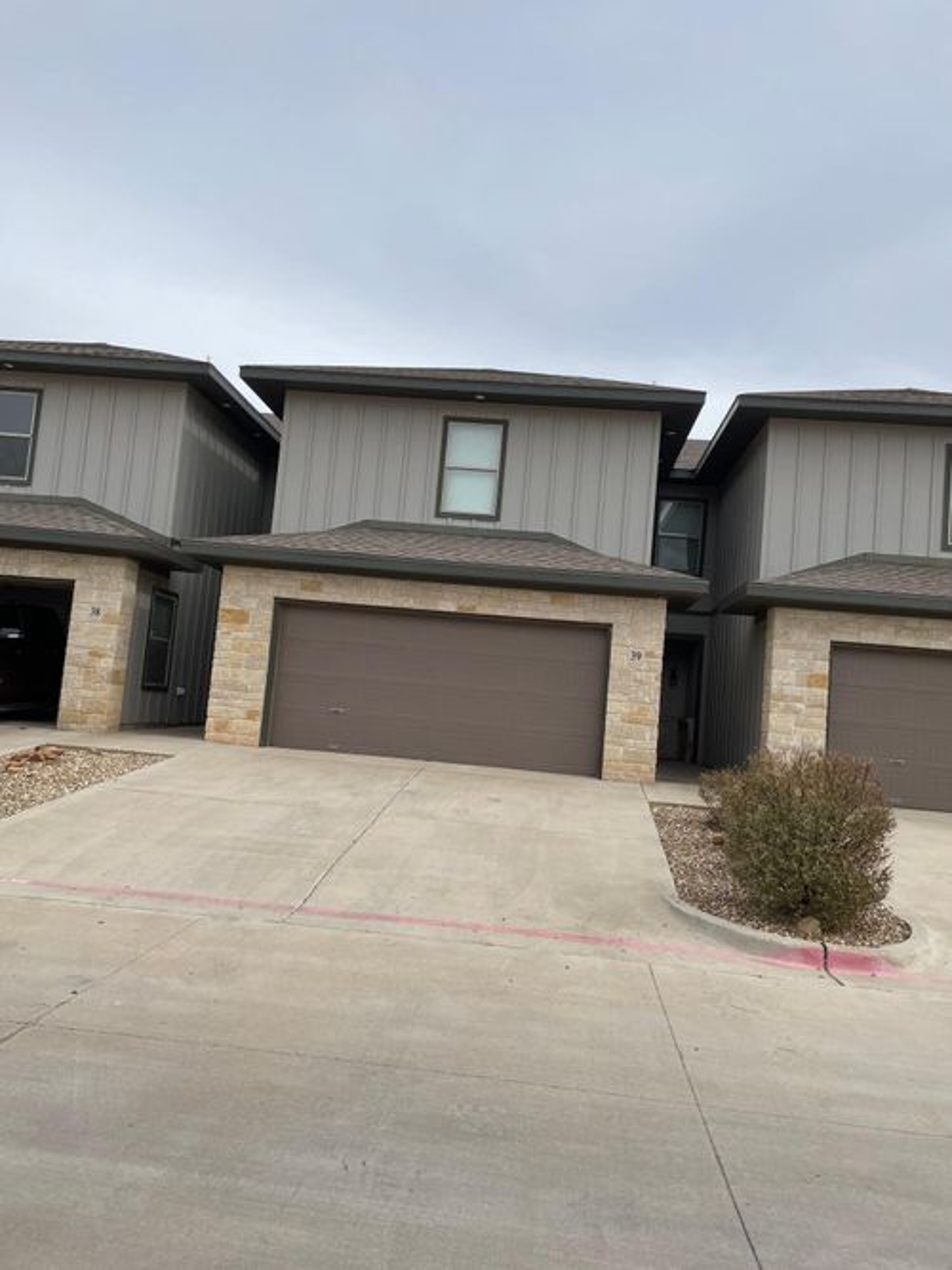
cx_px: 476
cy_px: 635
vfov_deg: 67.3
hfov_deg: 53.0
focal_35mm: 26
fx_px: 954
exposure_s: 1/3731
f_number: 1.6
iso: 32
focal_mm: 4.2
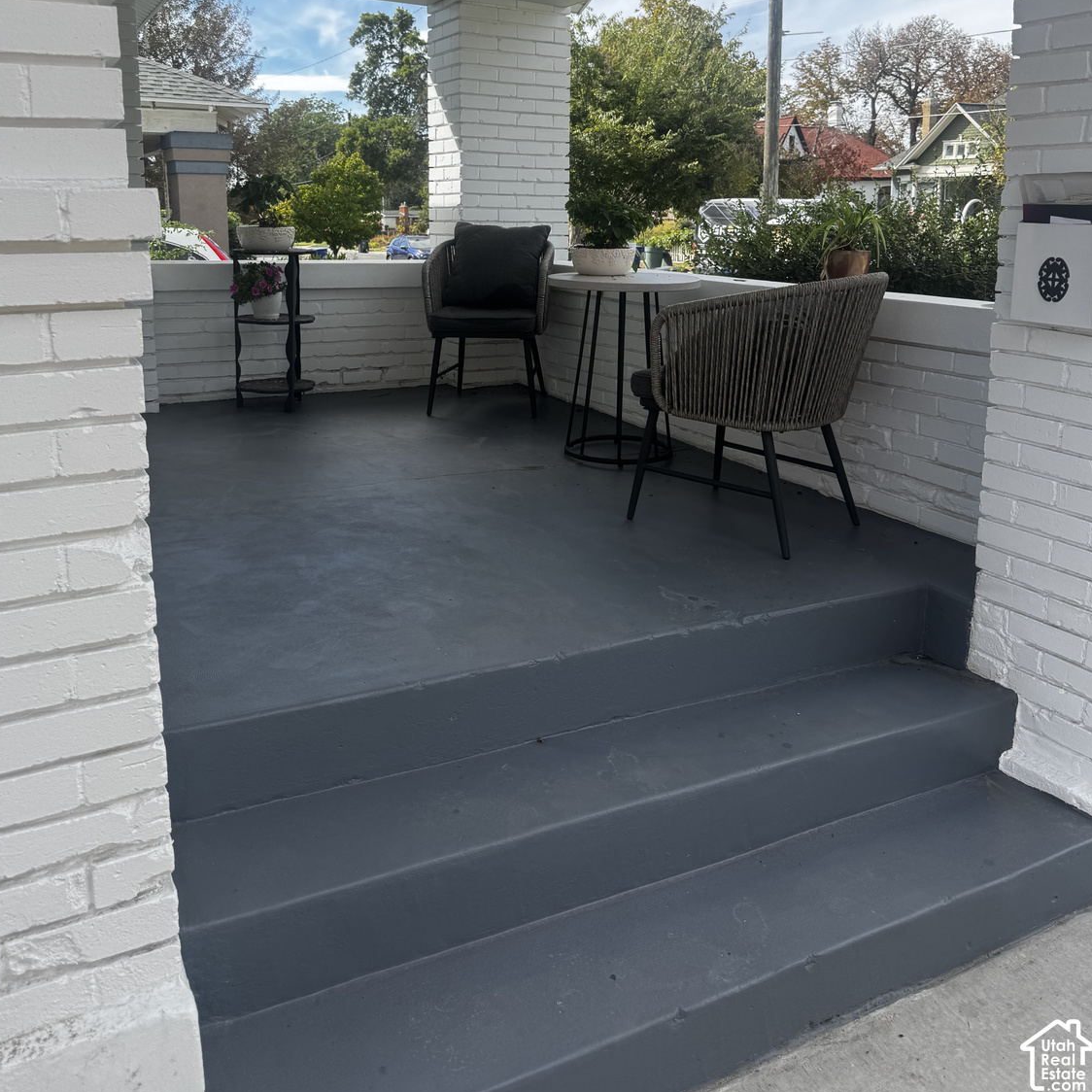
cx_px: 552
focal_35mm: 29
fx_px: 1035
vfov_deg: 54.5
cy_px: 367
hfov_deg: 55.6
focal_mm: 6.76
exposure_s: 1/1524
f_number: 1.78
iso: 80
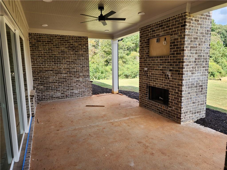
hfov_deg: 73.9
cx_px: 114
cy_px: 85
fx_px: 151
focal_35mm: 23
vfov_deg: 58.9
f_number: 1.8
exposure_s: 1/180
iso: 16
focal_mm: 6.4
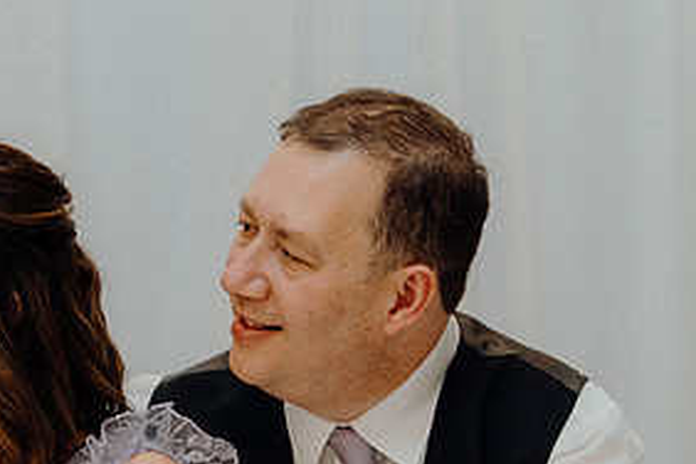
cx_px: 116
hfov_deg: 14.2
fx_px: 2784
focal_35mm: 144
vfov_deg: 9.5
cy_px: 473
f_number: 3.5
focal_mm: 70
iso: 2500
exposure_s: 1/200
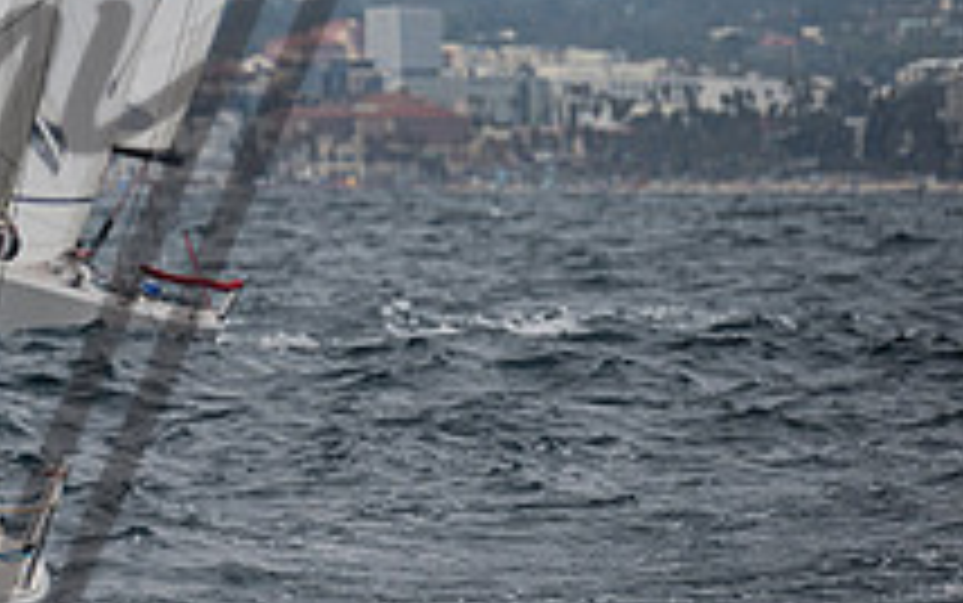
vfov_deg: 2.3
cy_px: 52
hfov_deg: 3.7
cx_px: -248
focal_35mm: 564
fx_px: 14810
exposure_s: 1/1000
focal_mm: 200
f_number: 6.3
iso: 160
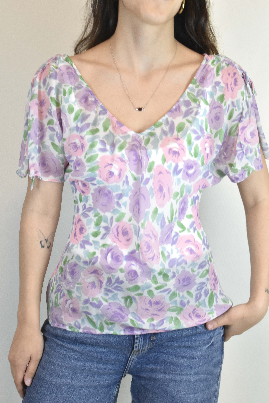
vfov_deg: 28.1
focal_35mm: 72
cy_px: 202
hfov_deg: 18.9
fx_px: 807
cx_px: 134
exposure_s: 1/40
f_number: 18
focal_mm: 48
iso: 1600
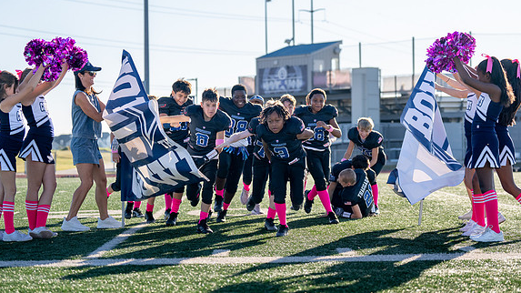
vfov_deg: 13.0
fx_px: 1284
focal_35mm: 93
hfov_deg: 22.9
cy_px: 134
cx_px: 283
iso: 250
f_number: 2.8
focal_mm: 70
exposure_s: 1/2500
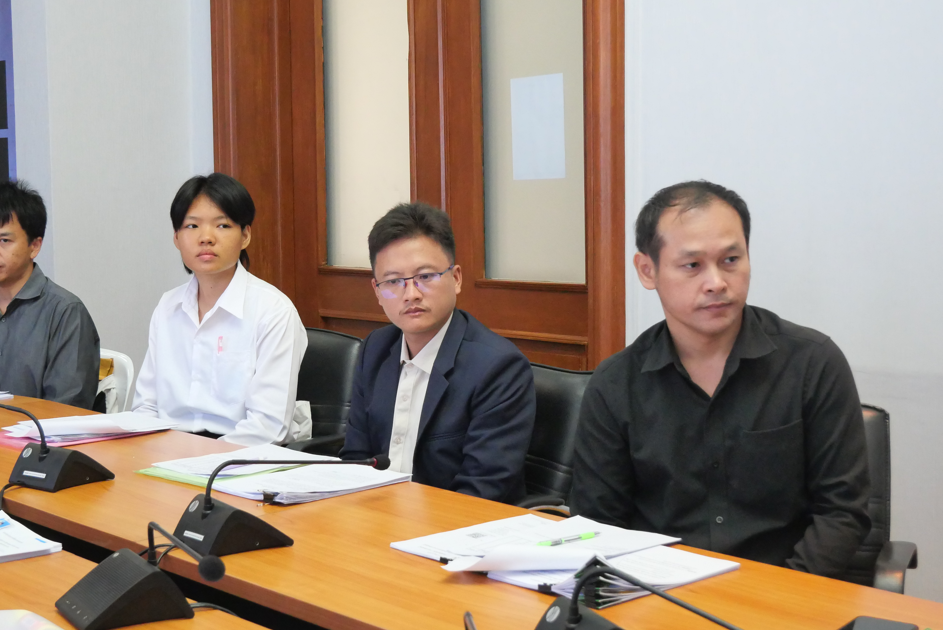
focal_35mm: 53
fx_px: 1389
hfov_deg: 37.4
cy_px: 288
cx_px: 409
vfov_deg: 25.5
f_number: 5
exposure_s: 1/60
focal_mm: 20
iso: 3200
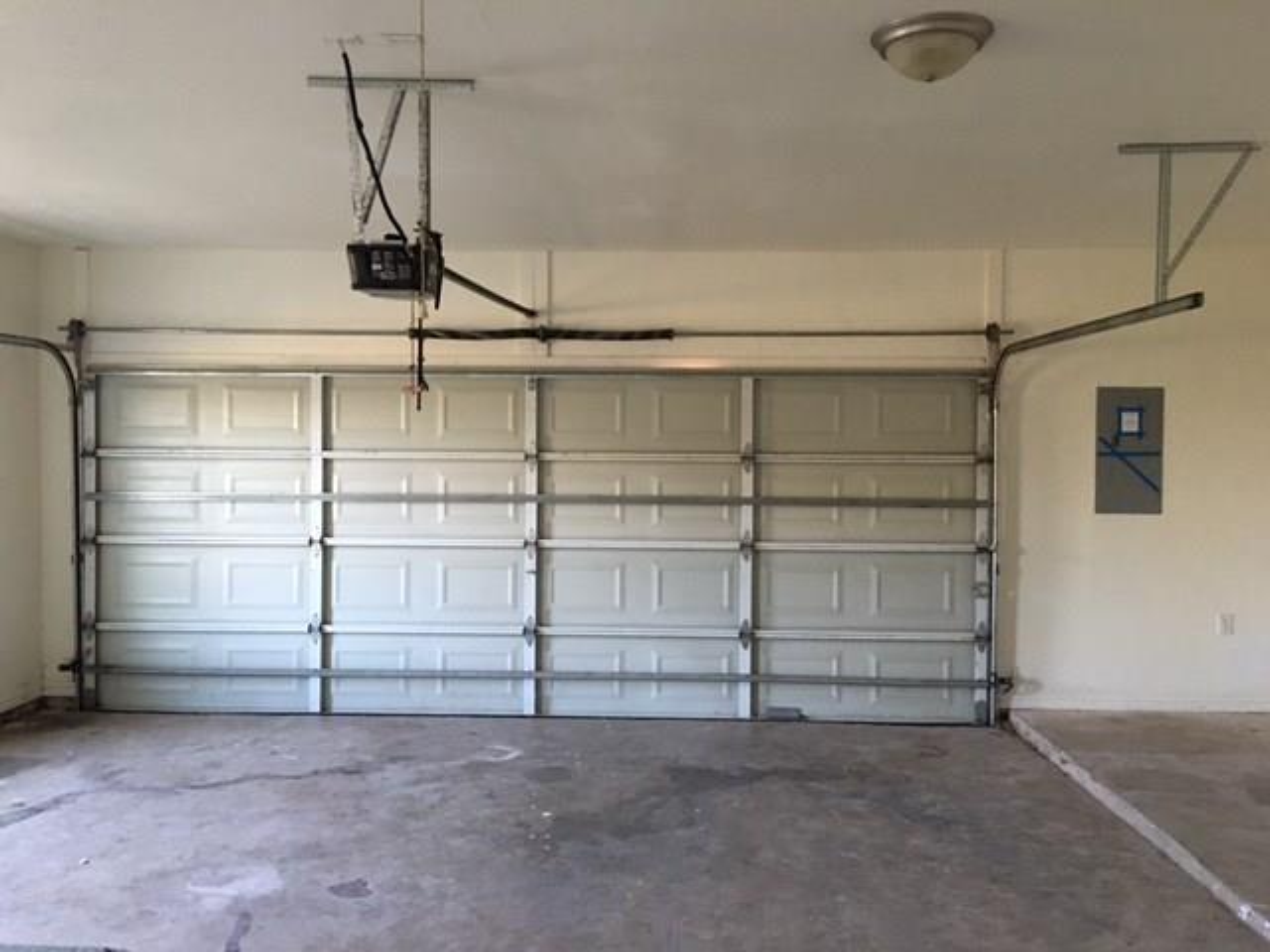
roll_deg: -0.5
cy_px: 476
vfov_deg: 48.2
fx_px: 1064
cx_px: 635
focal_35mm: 29
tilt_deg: -0.4
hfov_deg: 61.7
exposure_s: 1/10
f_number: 2.2
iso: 100
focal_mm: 4.15
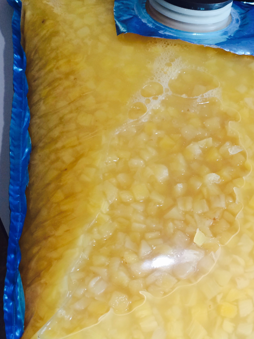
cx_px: 191
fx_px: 499
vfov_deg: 37.3
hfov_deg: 28.1
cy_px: 209
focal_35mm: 51
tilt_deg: -61.3
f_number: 2.2
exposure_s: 1/33
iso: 32
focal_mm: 4.15
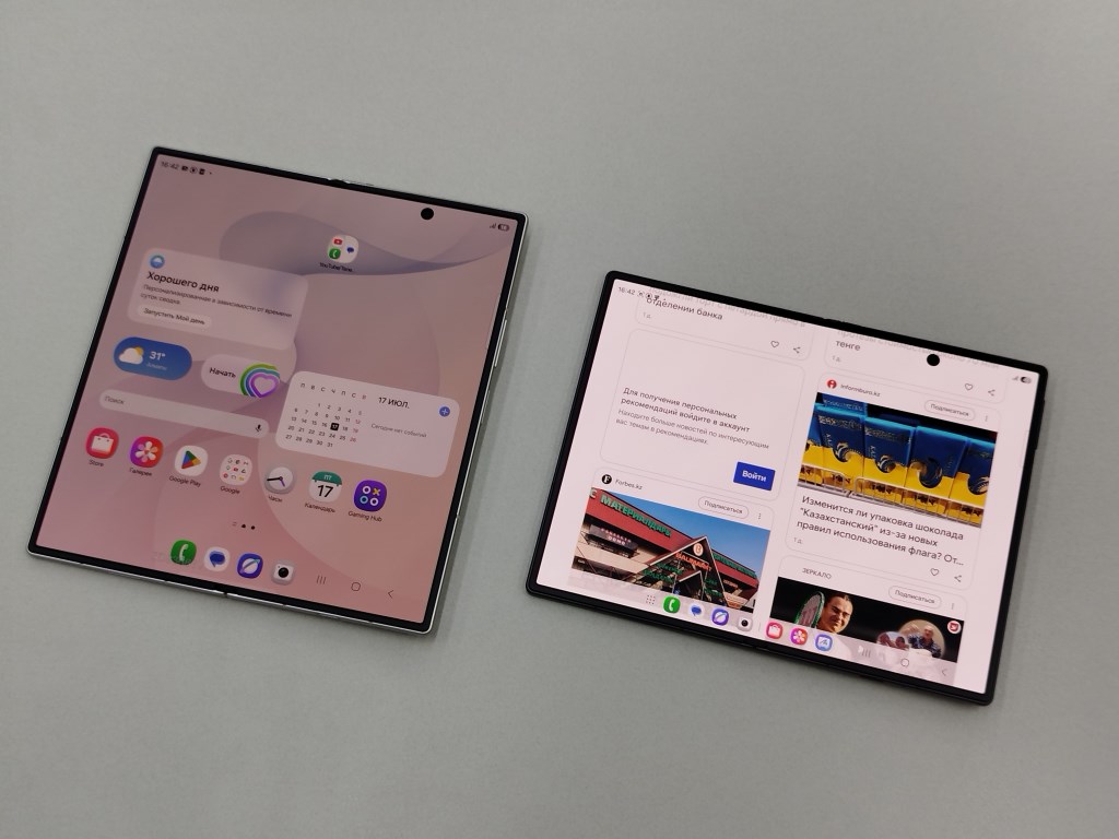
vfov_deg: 30.3
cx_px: 560
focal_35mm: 48
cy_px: 420
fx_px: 1552
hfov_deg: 39.7
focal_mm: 5.31
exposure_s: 1/50
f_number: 1.7
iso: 50
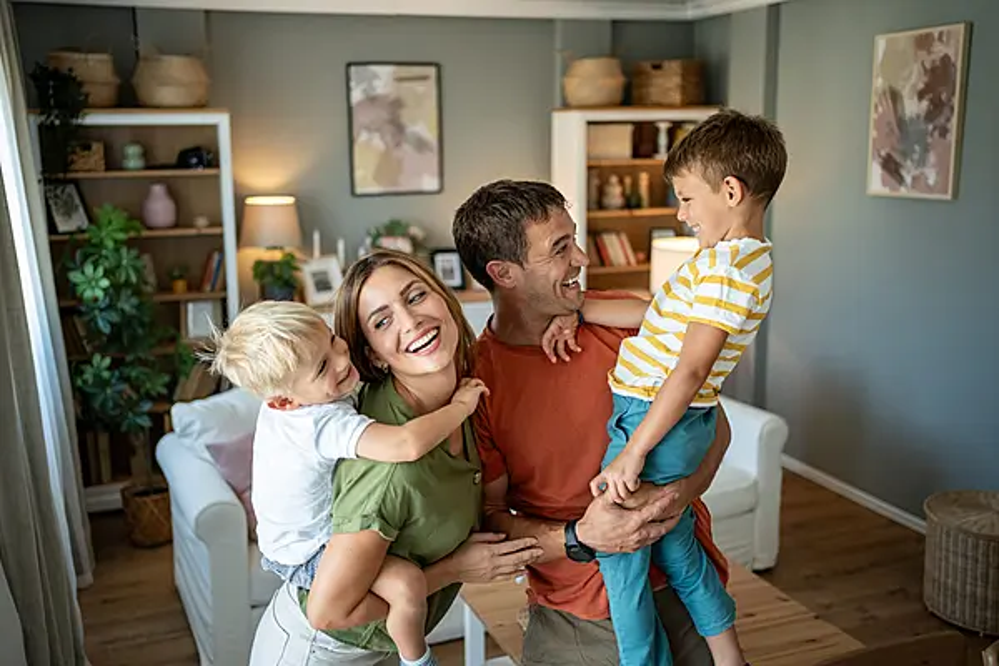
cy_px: 333
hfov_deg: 54.4
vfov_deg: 37.9
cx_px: 500
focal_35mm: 35
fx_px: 971
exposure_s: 1/800
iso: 1250
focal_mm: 35
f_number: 1.8
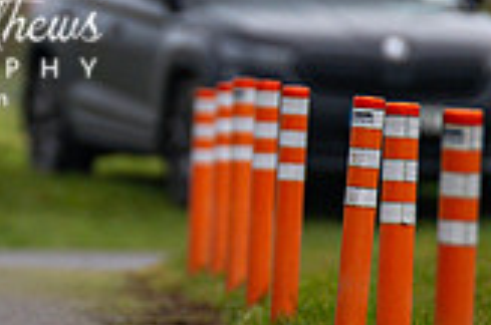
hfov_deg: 1.3
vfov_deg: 0.9
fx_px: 21847
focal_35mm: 1605
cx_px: -102
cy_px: -27
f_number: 2.8
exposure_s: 1/1600
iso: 250
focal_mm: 300
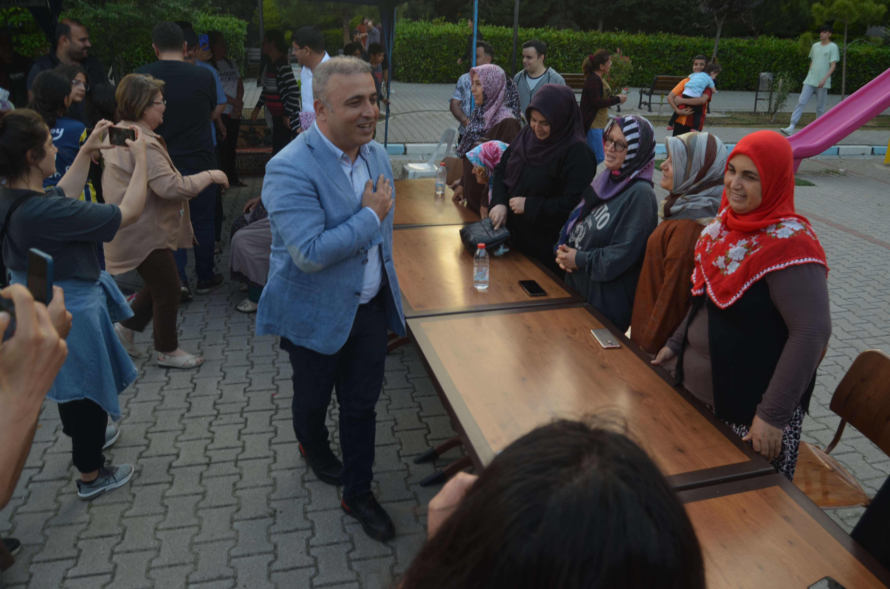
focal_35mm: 27
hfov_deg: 67.5
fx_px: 666
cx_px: 445
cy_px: 294
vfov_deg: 47.7
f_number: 5.6
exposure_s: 1/125
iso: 200
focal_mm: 18
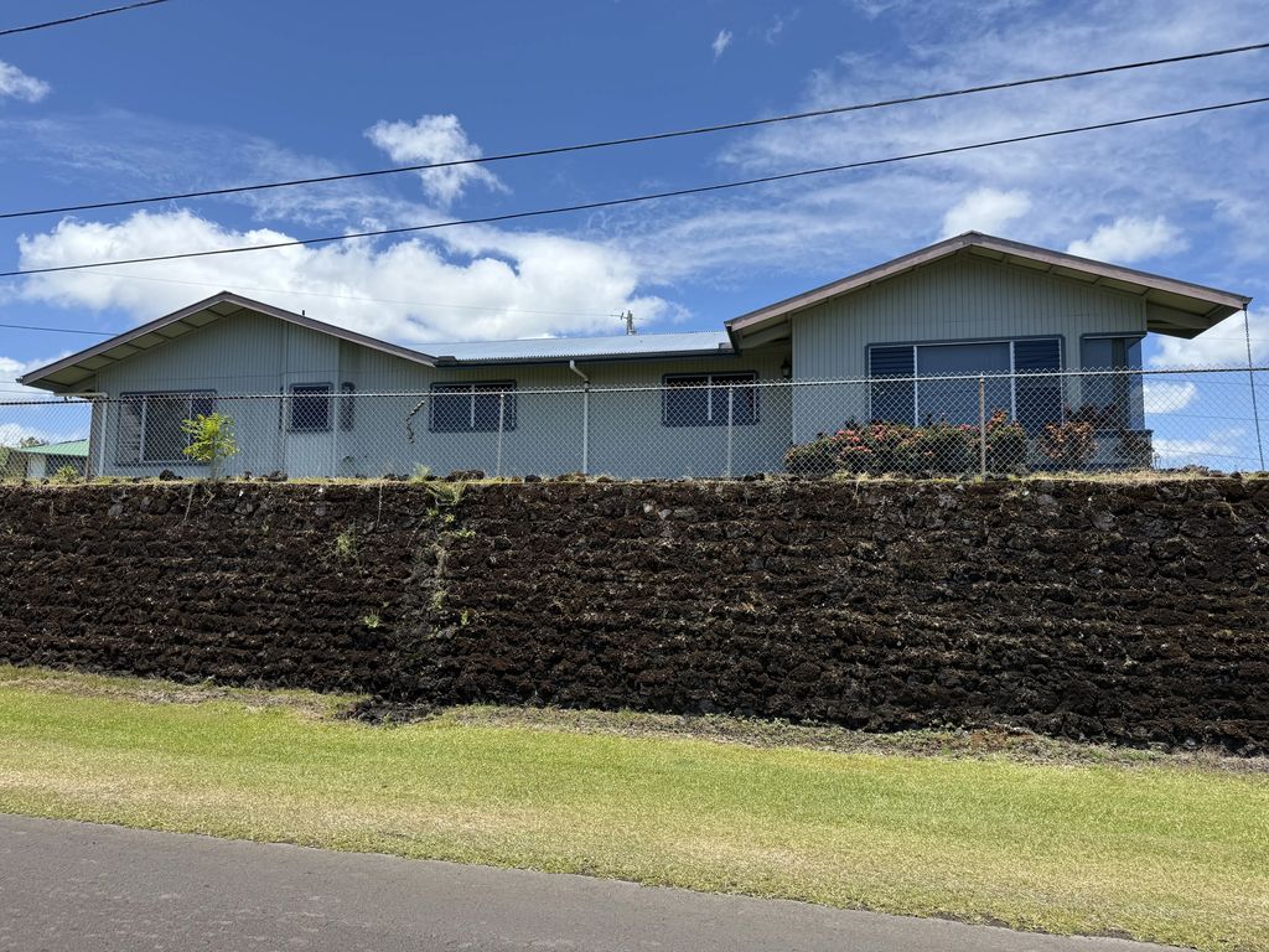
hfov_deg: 71.6
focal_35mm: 24
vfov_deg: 56.8
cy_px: 476
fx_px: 880
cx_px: 634
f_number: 1.78
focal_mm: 6.76
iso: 80
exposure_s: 1/3584
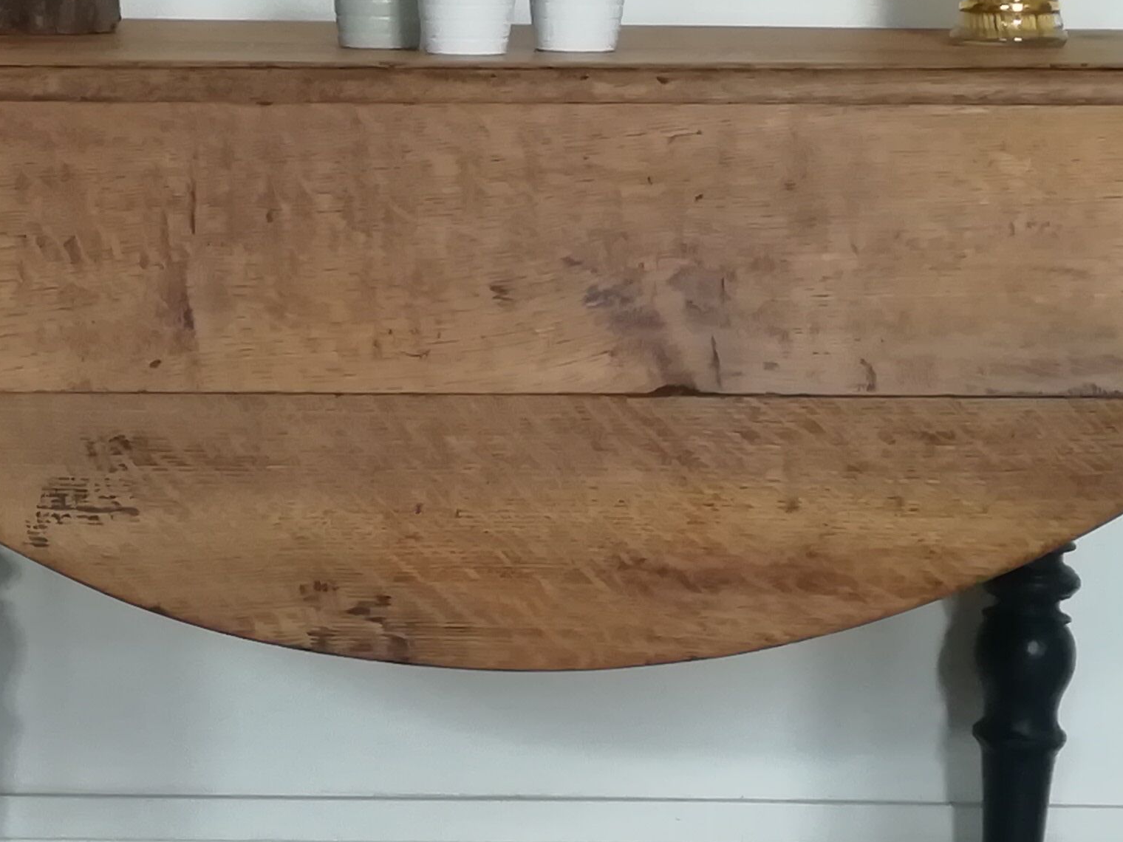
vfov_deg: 15.7
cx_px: 267
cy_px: 309
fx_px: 3050
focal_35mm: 94
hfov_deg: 20.7
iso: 400
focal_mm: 3.83
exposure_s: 1/33.3
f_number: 2.2
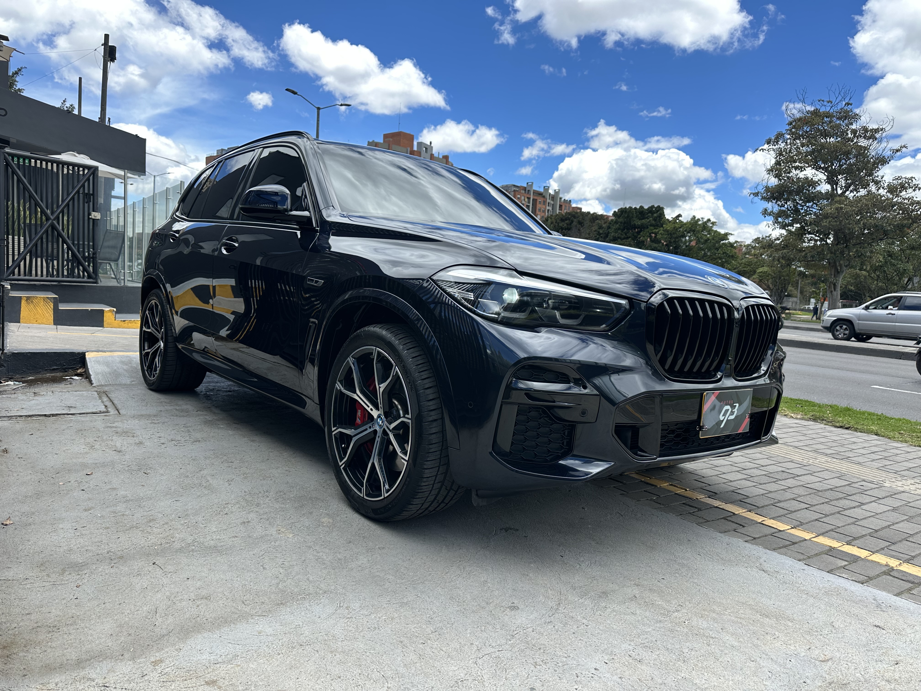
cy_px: 346
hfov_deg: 71.6
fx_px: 639
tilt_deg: -5.0
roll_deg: -4.2
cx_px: 460
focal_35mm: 24
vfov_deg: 56.8
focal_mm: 6.86
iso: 80
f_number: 1.78
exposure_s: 1/1183
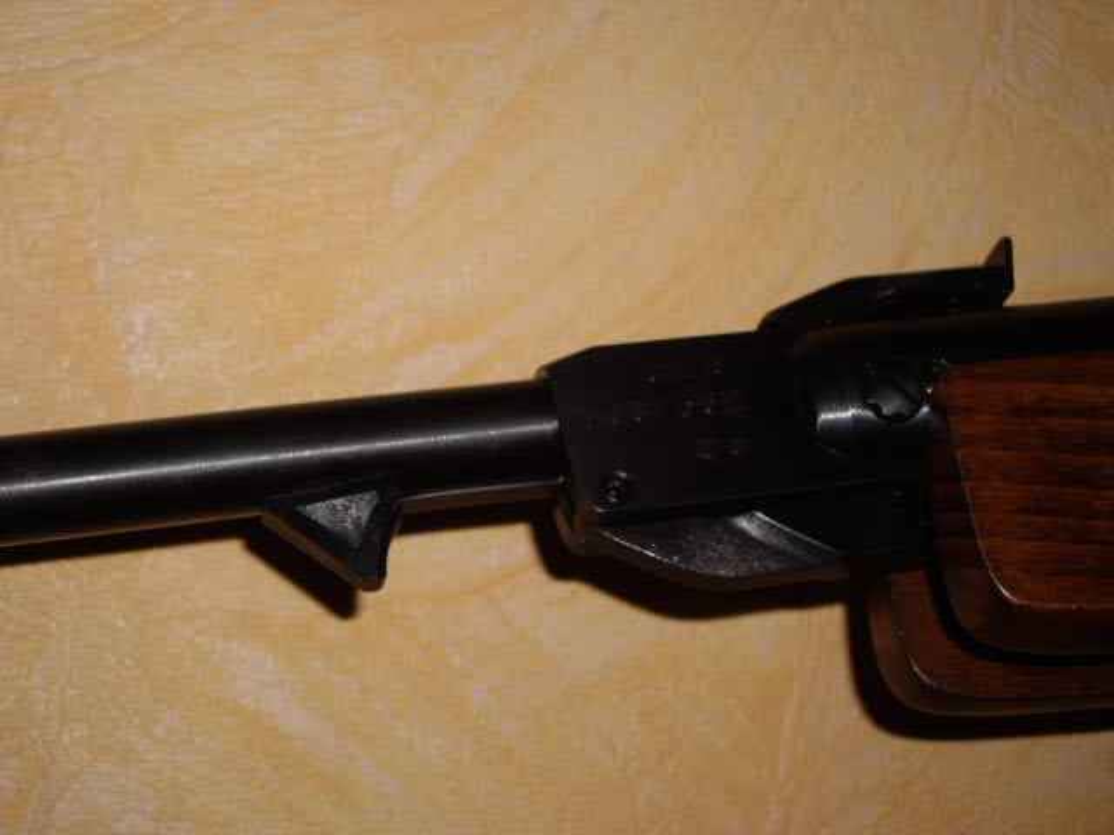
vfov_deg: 26.6
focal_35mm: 55
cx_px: 557
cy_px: 418
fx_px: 1770
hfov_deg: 34.9
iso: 64
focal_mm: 11.5
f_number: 9.7
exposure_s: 1/60
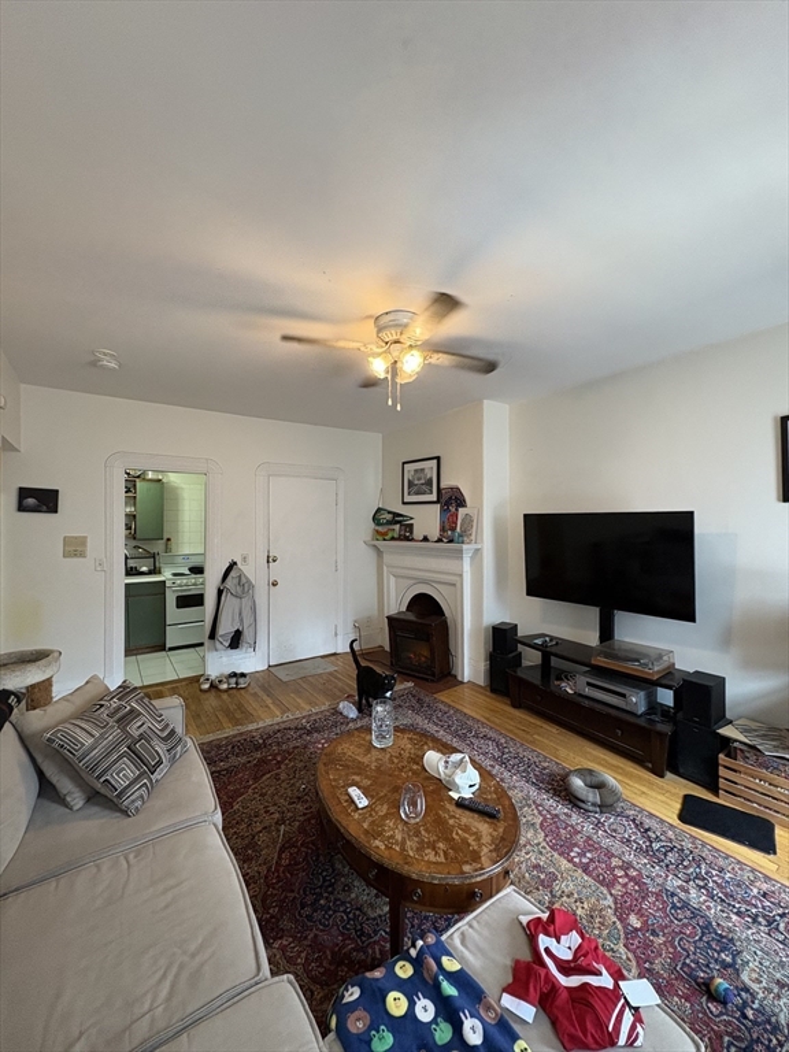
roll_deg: -0.2
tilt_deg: +1.5
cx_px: 394
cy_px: 526
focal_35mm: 14
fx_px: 425
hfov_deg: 85.7
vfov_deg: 102.1
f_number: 2.2
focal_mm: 2.22
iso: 320
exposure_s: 1/60
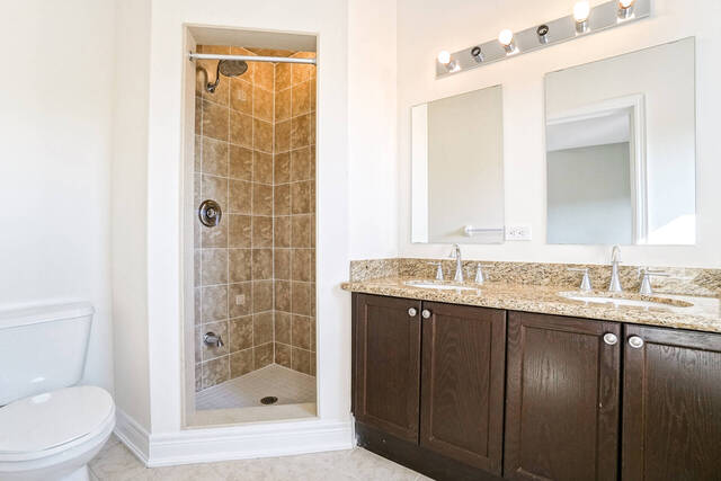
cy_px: 240
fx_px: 300
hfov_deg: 100.4
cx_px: 360
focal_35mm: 15
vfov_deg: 77.4
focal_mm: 10
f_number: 7.1
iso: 1000
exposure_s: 1/250
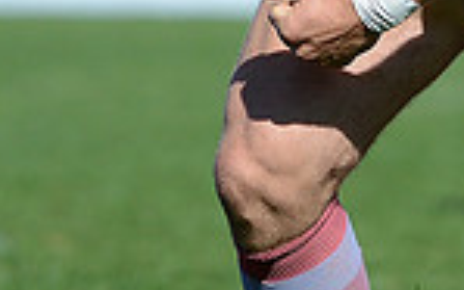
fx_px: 13589
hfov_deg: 2.0
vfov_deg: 1.2
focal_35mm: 1075
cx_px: 542
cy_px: -304
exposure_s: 1/2000
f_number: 4
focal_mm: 270
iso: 320
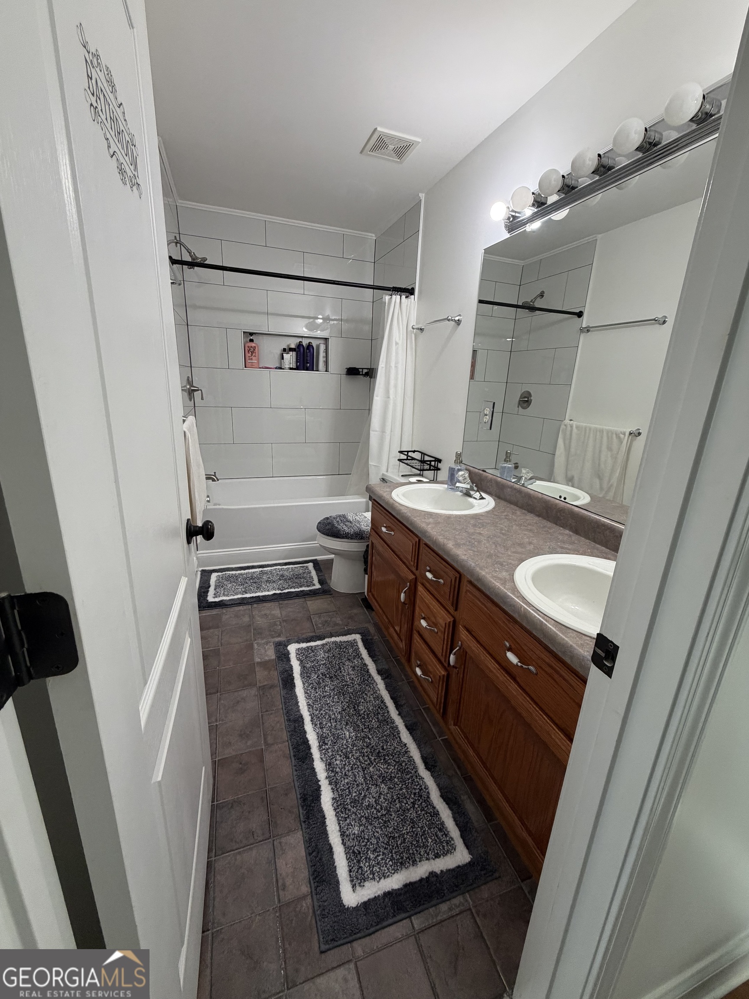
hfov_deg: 85.7
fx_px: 404
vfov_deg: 102.1
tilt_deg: -16.1
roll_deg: -2.4
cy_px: 500
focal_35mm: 14
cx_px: 374
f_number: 2.2
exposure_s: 1/60
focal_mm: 2.22
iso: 250
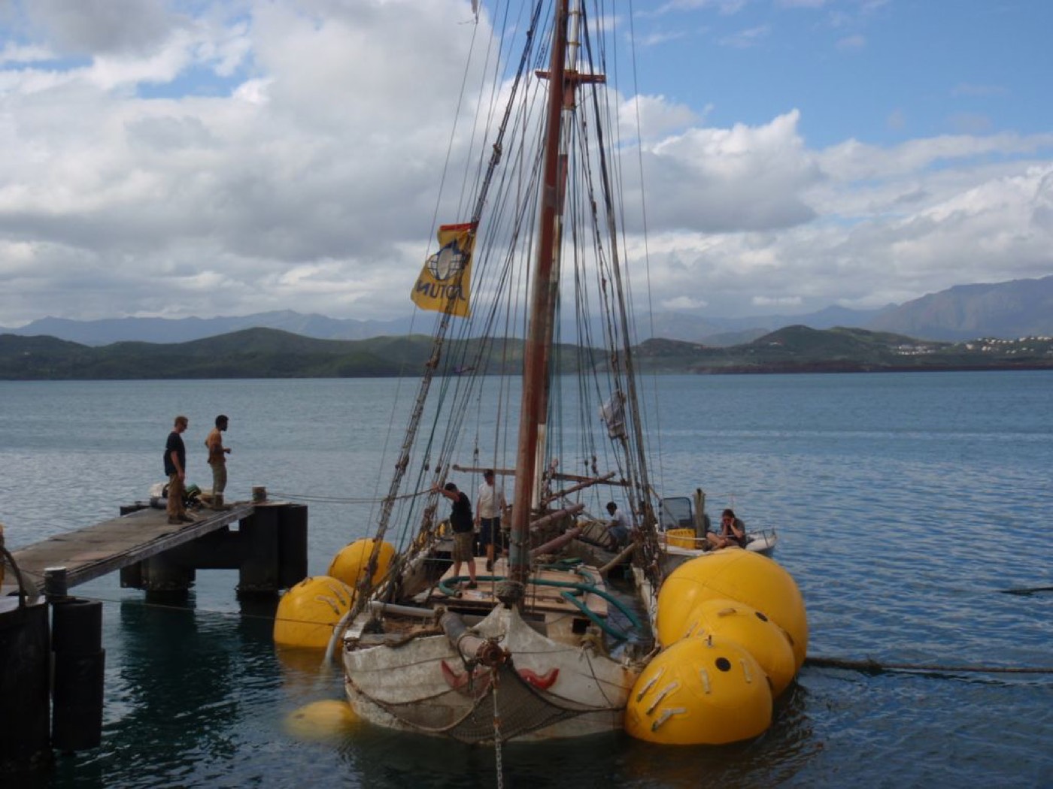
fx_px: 1278
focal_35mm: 42
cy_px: 394
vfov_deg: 34.3
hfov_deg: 44.8
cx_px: 526
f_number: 6.3
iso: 64
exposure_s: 1/400
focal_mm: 7.57
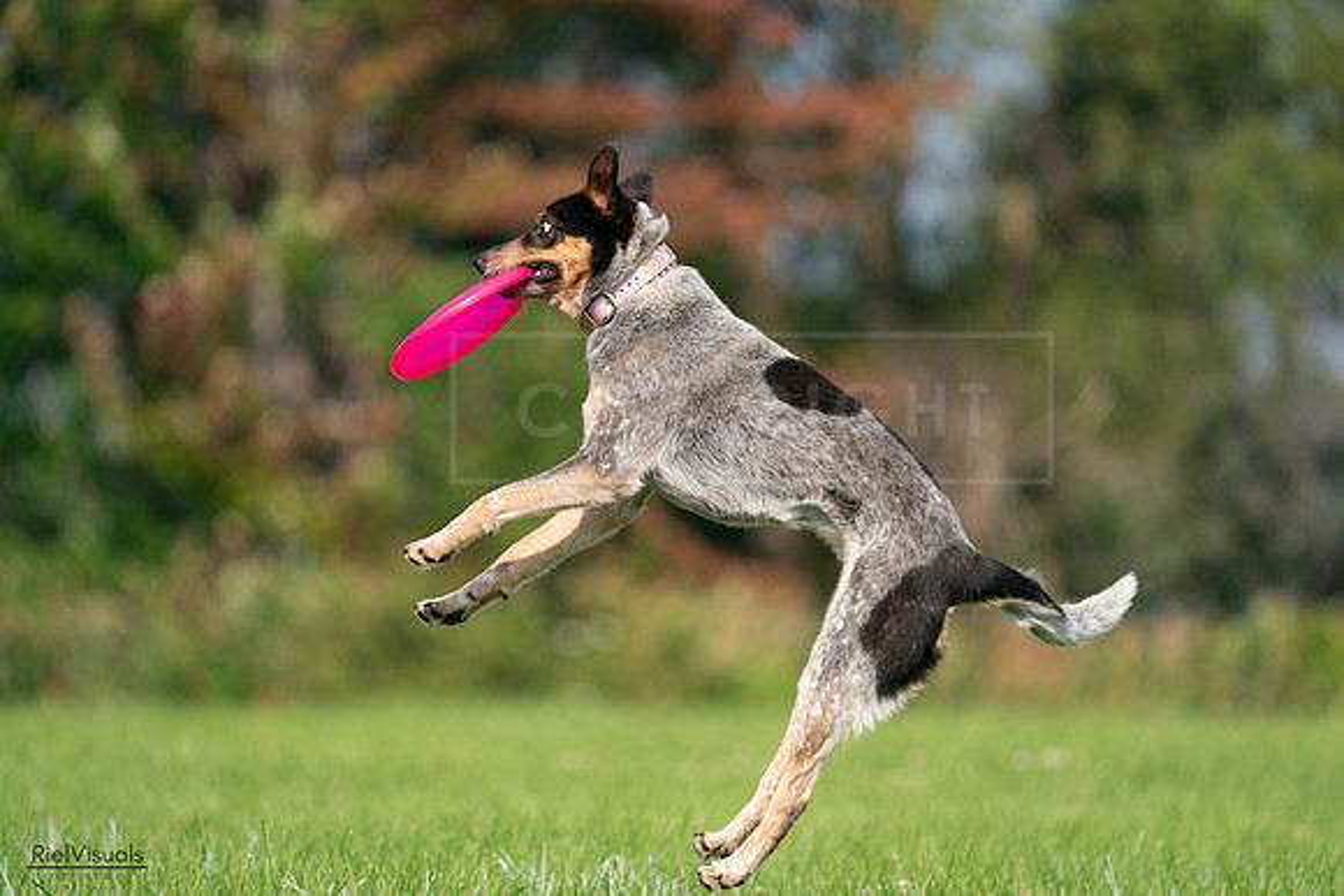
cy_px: 448
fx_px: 16056
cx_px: 672
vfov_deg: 3.2
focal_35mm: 430
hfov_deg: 4.8
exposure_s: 1/4000
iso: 1250
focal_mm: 430
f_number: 6.3
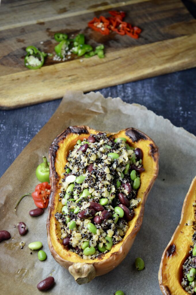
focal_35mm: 82
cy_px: 148
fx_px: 675
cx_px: 98
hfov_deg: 16.5
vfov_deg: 24.6
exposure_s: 1/80
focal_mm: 55
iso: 400
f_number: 5.6
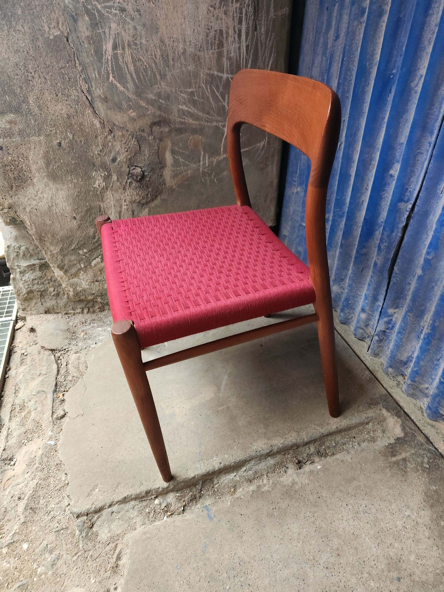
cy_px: 296
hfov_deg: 58.9
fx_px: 393
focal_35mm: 23
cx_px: 222
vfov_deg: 73.9
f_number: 1.8
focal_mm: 5.4
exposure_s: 1/60
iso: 800
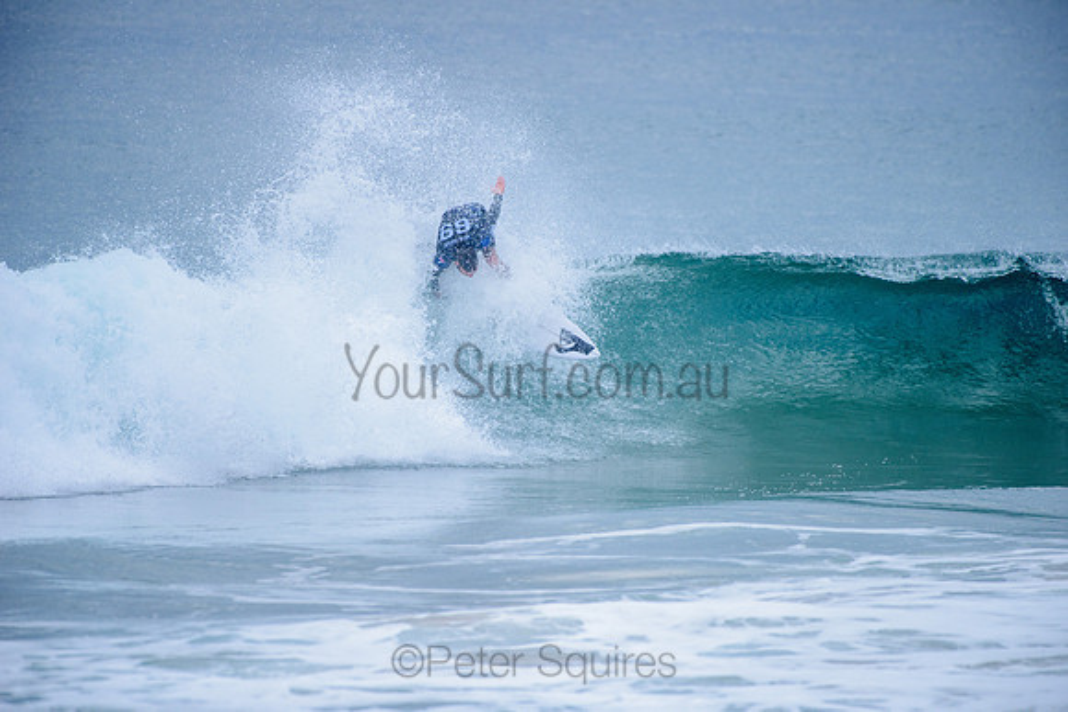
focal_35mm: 500
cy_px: 356
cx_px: 534
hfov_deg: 4.1
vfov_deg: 2.8
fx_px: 14836
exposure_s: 1/2000
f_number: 5.6
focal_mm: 500
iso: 320
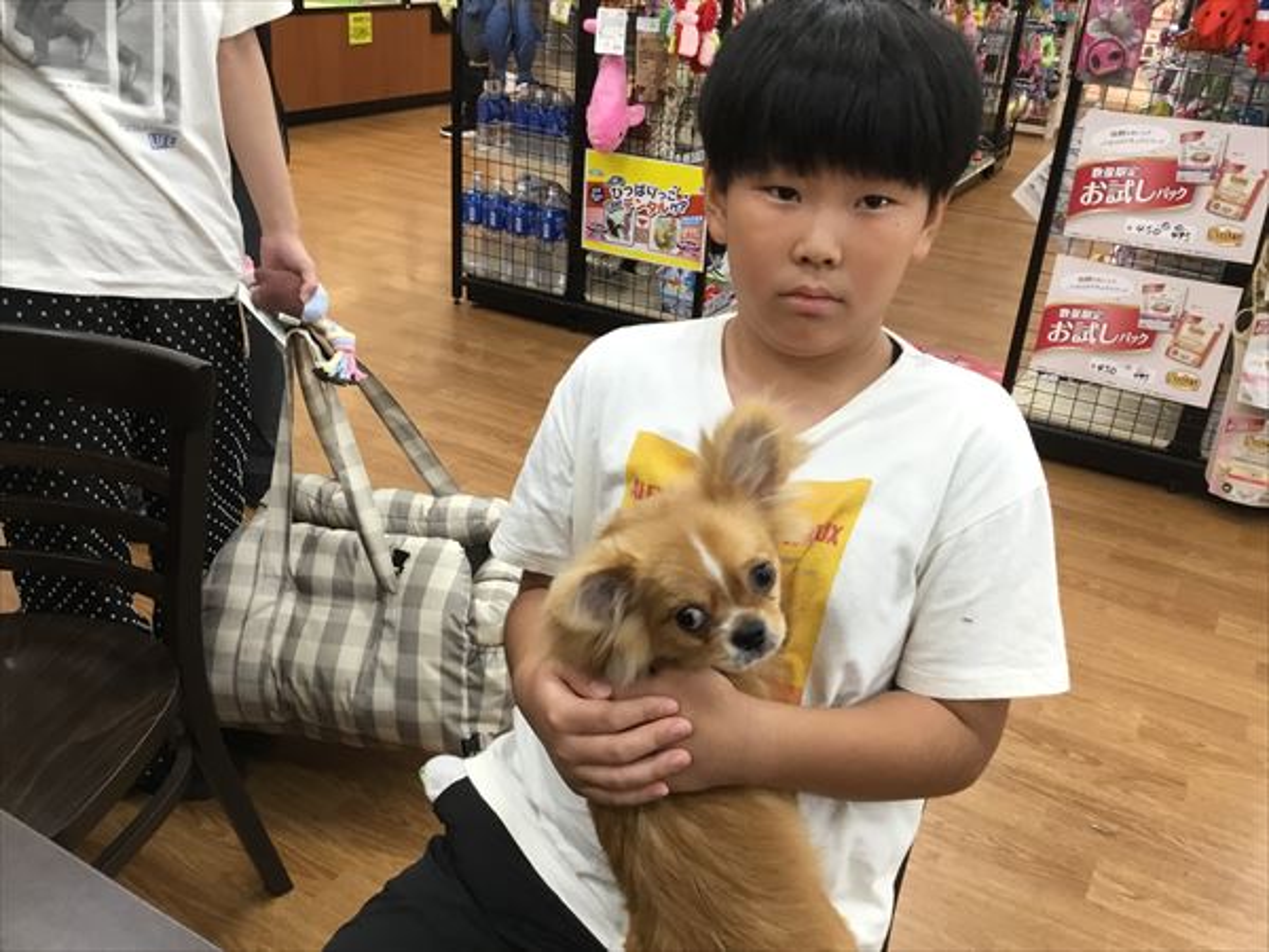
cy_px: 476
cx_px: 634
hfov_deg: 58.4
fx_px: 1136
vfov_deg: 45.4
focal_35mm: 31
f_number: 2.4
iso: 80
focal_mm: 3.3
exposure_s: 1/33
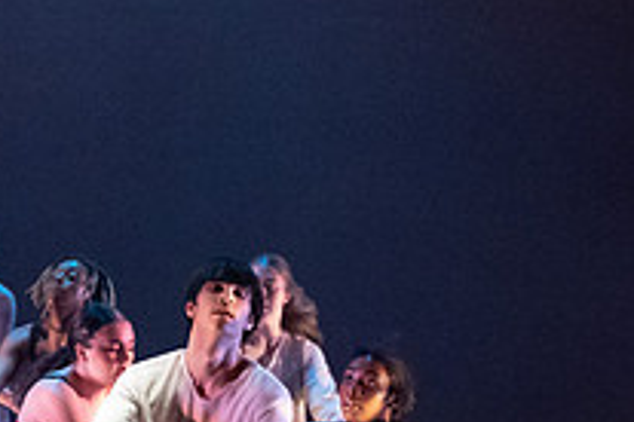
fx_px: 4737
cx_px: 390
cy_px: 514
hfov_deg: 7.7
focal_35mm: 269
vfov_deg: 5.1
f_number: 2.8
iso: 5000
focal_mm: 75
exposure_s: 1/400
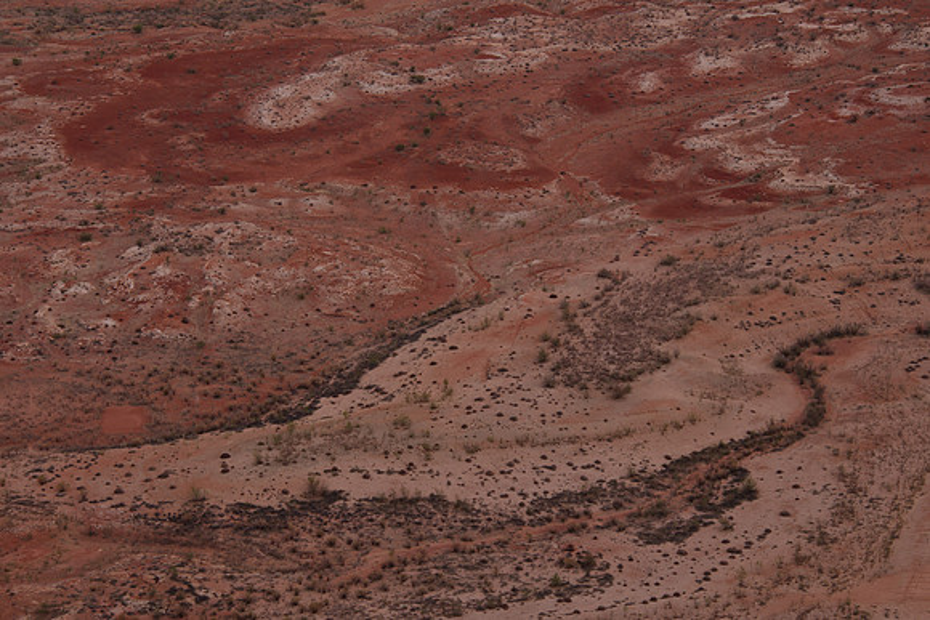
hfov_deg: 14.9
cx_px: 465
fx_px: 3566
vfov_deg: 9.9
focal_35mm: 138
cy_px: 310
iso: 100
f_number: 11
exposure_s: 8
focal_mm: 92
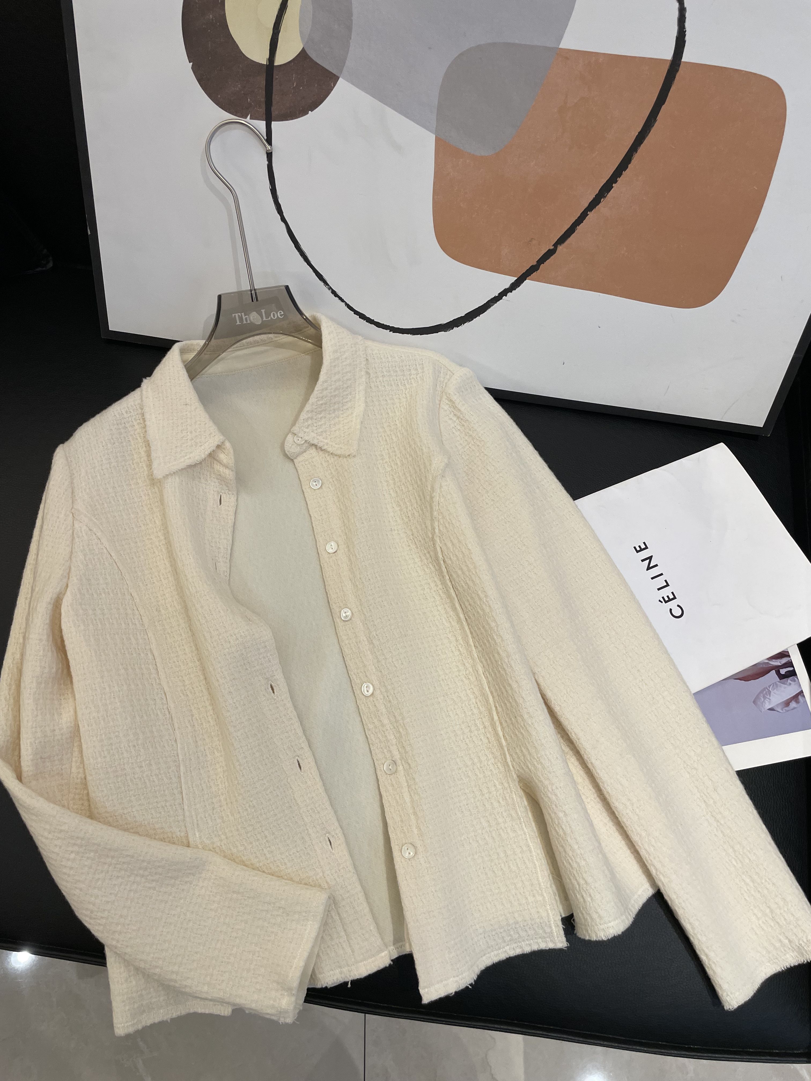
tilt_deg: -70.5
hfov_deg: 53.1
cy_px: 540
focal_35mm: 26
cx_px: 406
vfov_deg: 67.3
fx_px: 812
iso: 100
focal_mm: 4.2
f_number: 1.6
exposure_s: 1/100
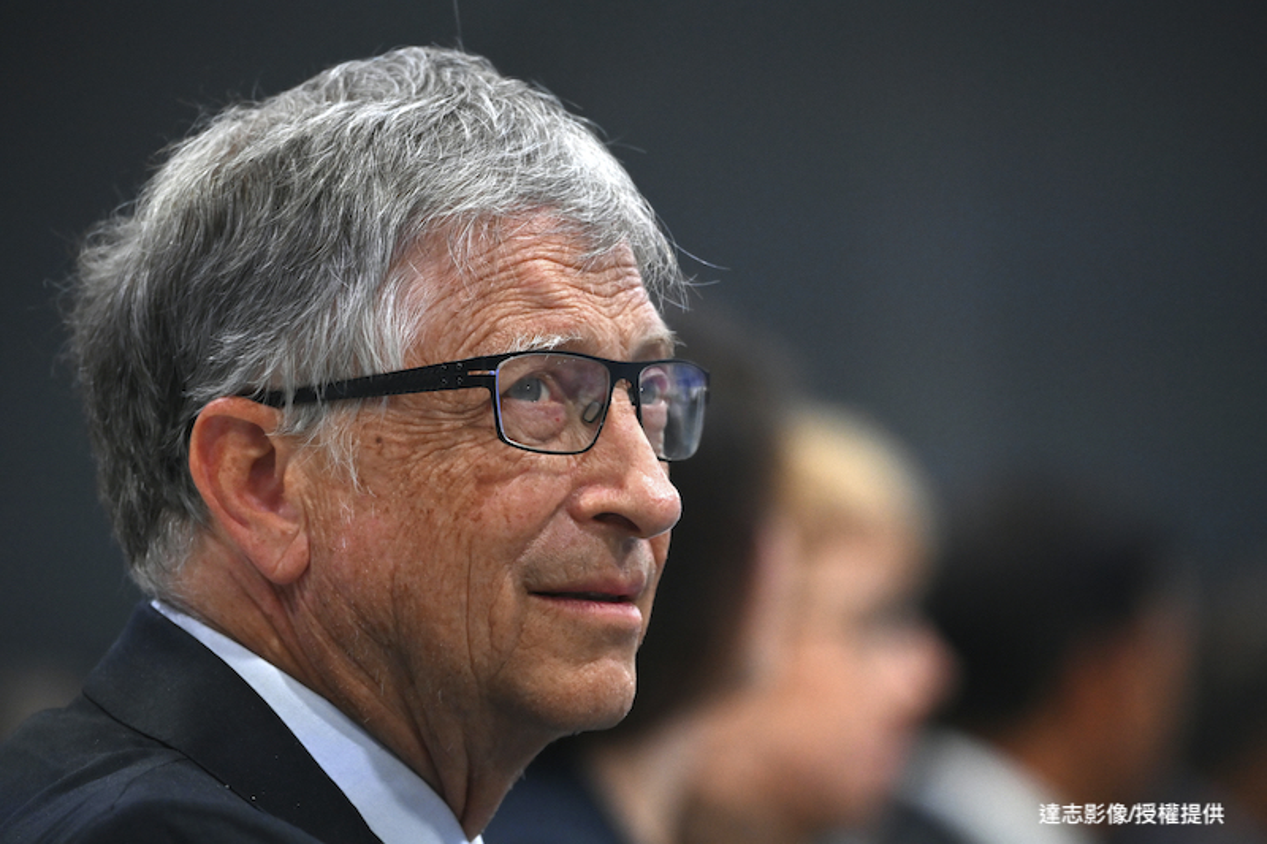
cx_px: 634
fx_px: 14074
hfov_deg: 5.2
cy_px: 422
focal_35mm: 400
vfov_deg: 3.4
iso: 6400
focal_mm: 400
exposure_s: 1/500
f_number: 5.6
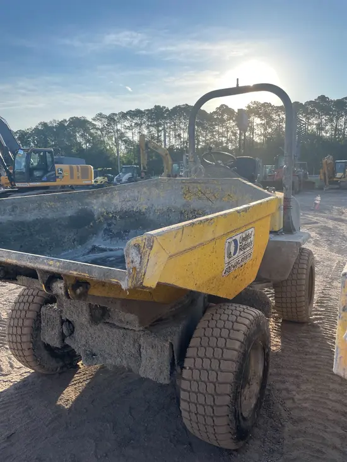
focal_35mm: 26
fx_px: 347
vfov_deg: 67.3
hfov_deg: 53.1
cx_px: 174
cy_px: 231
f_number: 1.6
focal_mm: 4.2
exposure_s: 1/2020
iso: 32
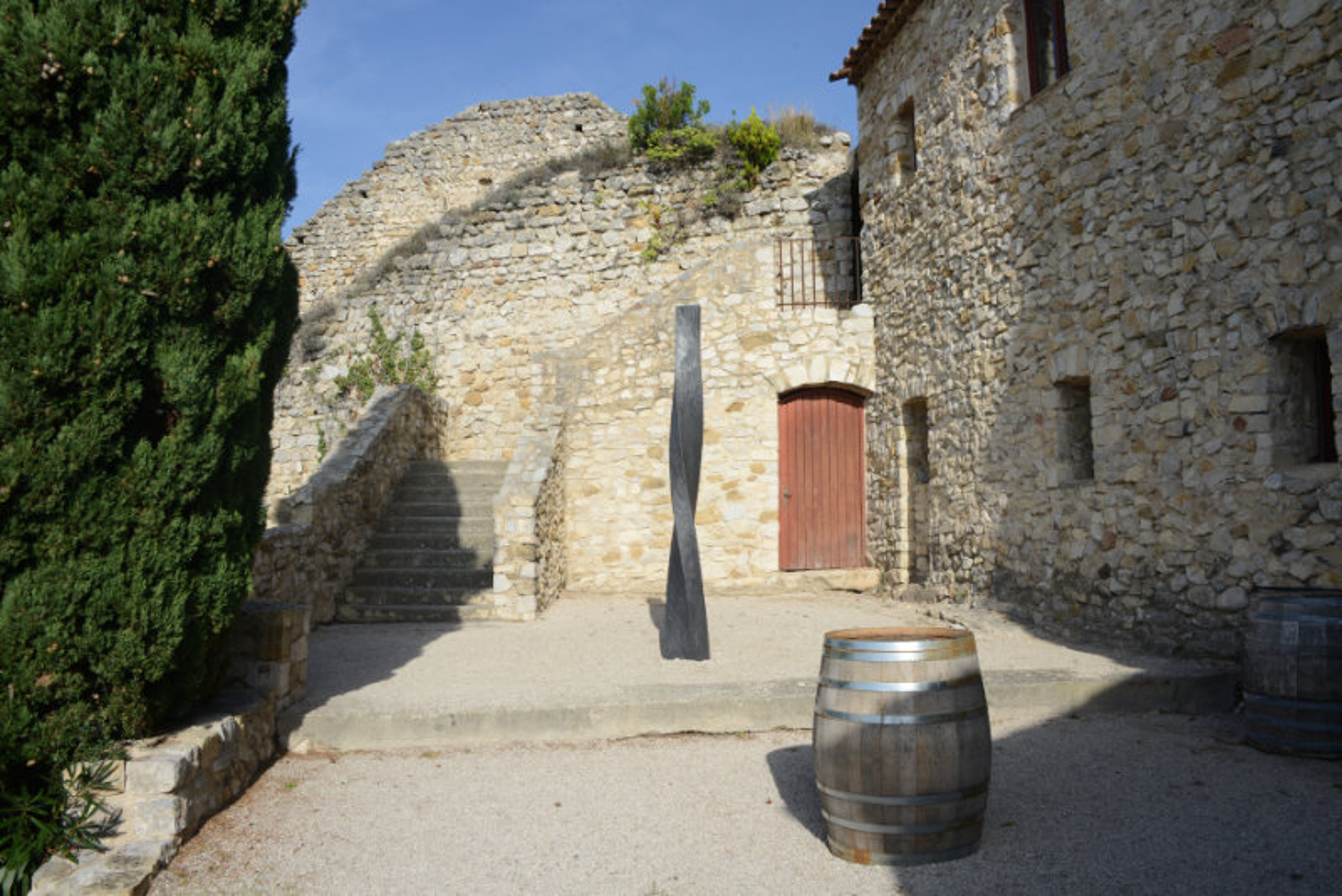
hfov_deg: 65.5
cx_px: 671
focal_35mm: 28
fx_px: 1044
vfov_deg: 46.4
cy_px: 448
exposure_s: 1/320
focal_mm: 28
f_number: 13
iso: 250
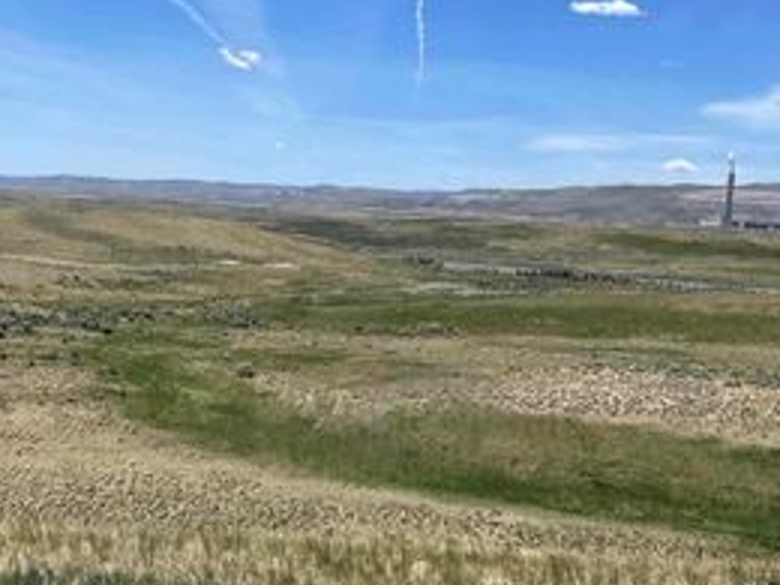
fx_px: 1127
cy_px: 304
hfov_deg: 37.8
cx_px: 258
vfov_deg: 29.1
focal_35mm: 50
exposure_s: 1/4831
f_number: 1.6
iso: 32
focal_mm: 4.2
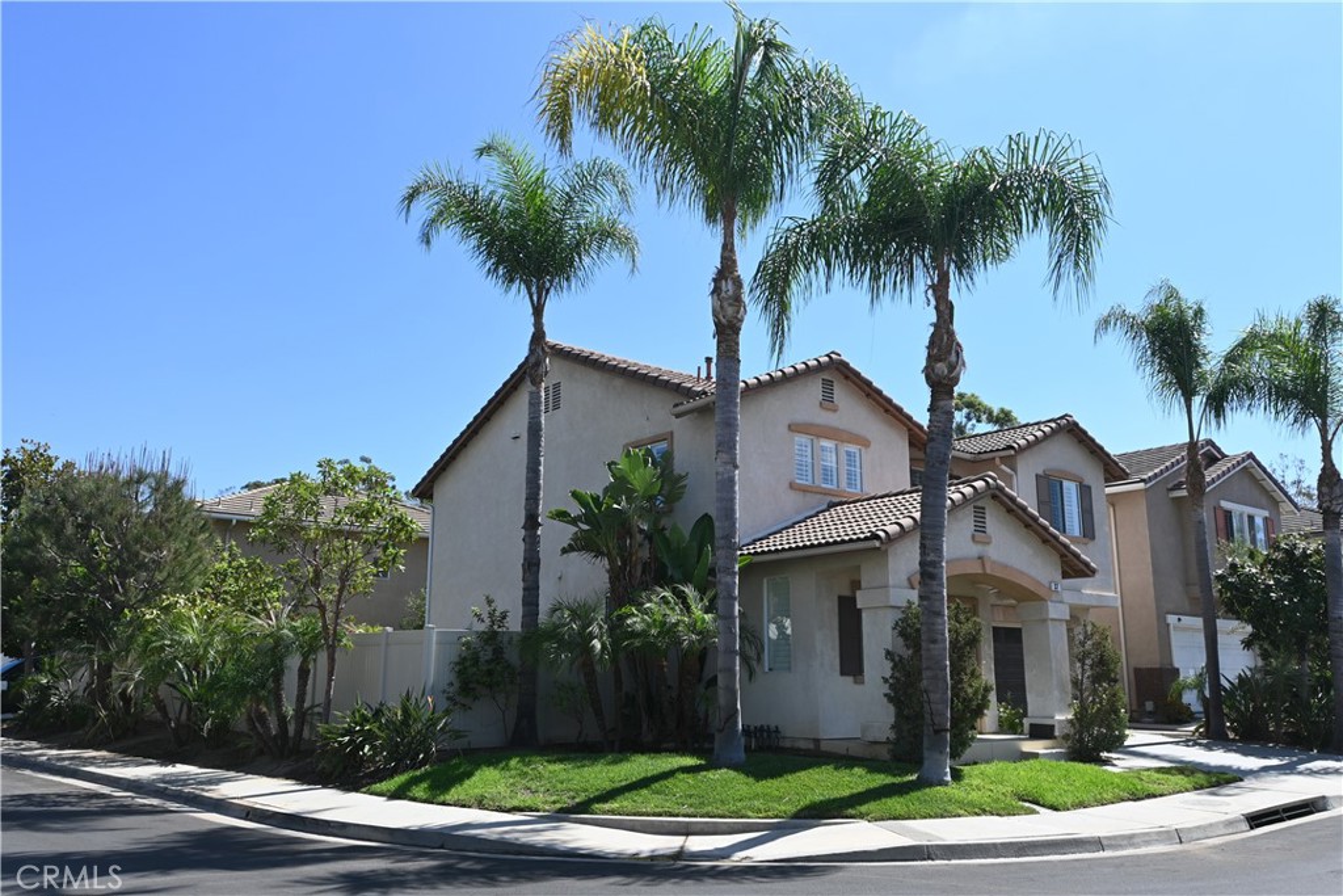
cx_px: 672
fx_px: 1091
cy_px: 448
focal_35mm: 29
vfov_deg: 44.6
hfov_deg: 63.2
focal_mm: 19.5
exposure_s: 1/320
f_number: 6.3
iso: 100
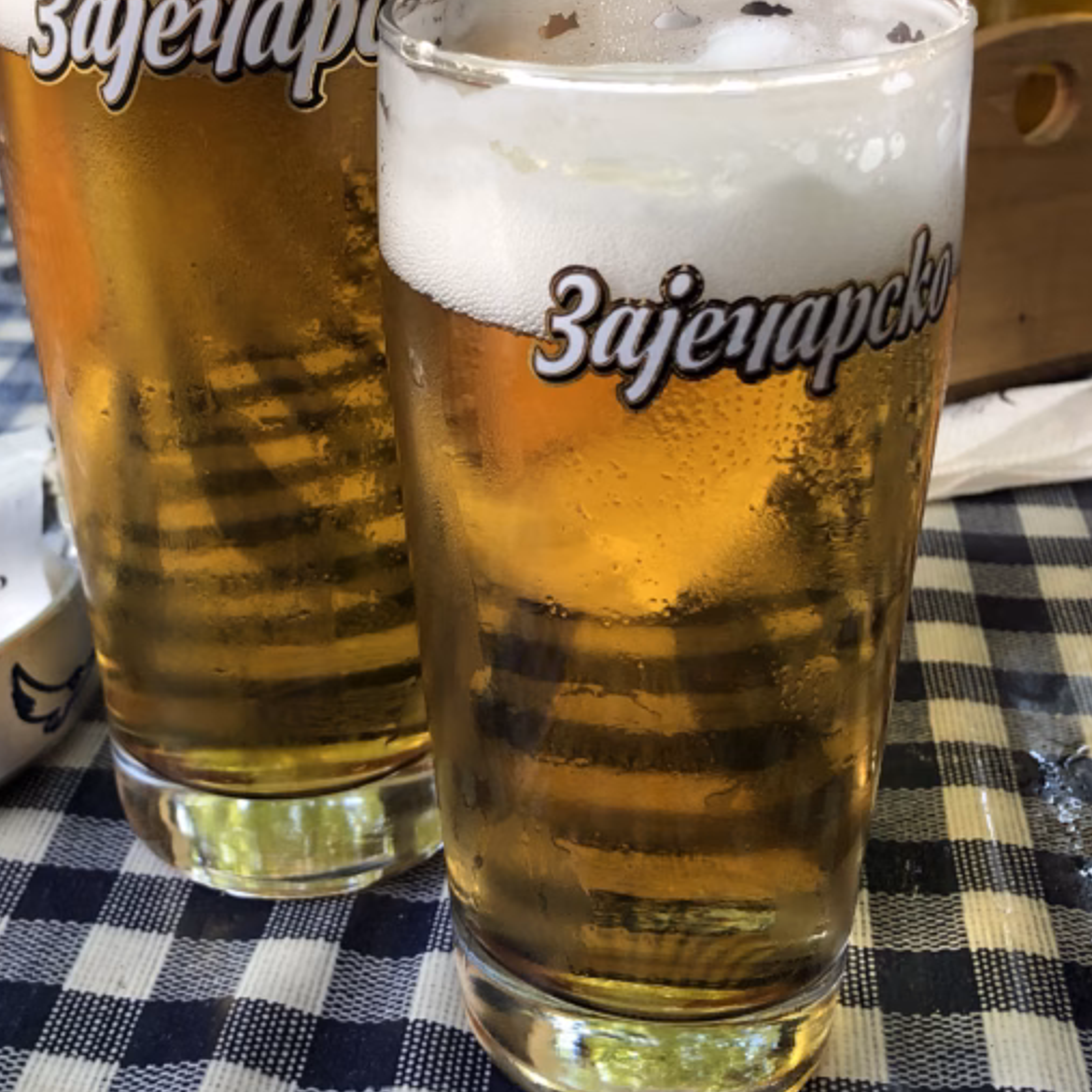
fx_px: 1785
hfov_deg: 33.7
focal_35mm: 50
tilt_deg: -23.8
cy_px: 327
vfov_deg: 33.6
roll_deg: +2.9
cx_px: 349
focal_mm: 3.99
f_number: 1.8
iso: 25
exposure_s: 1/40
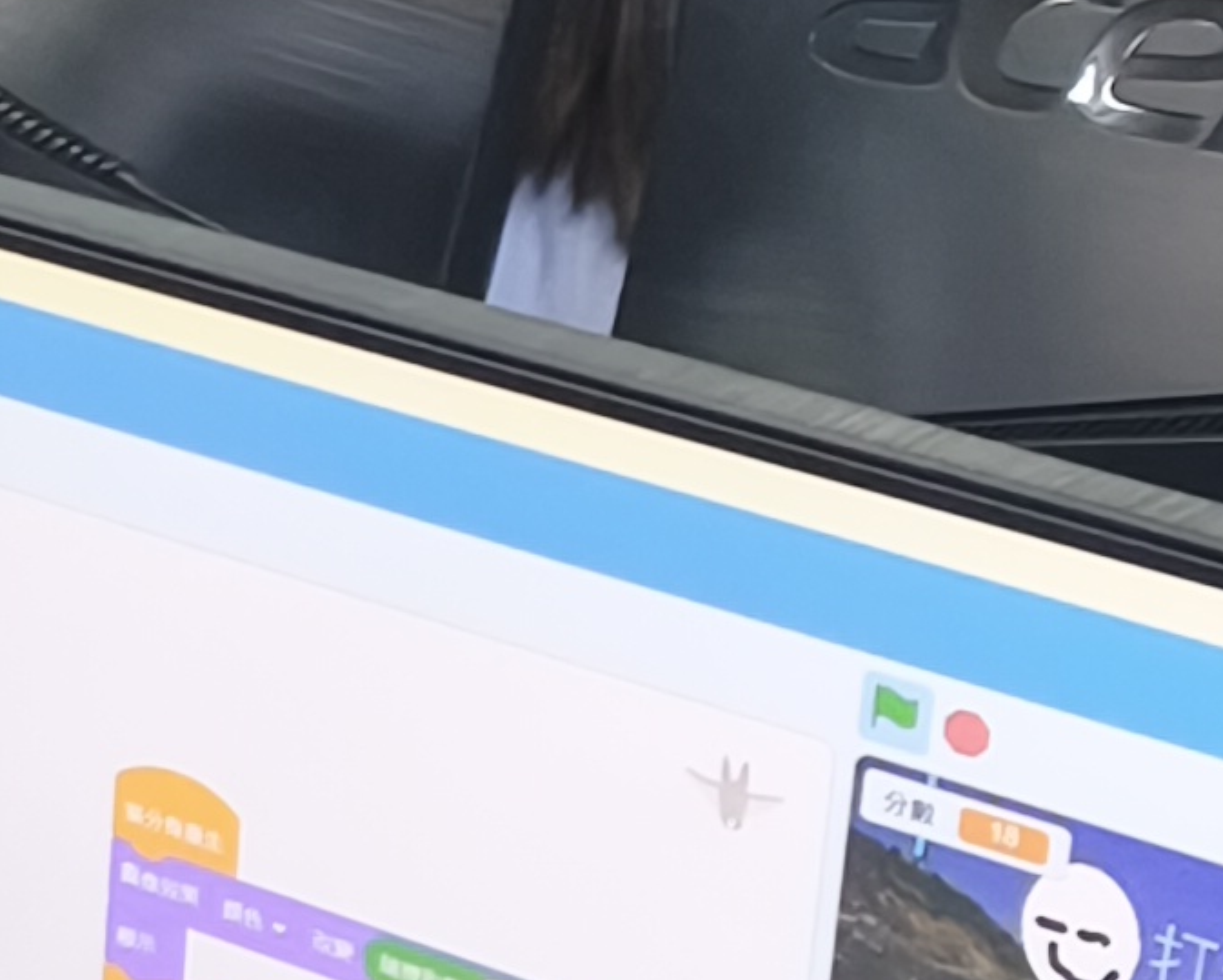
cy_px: 1093
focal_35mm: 196
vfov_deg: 7.8
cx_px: -2461
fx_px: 7098
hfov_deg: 8.3
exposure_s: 1/120
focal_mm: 6.45
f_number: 1.62
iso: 400
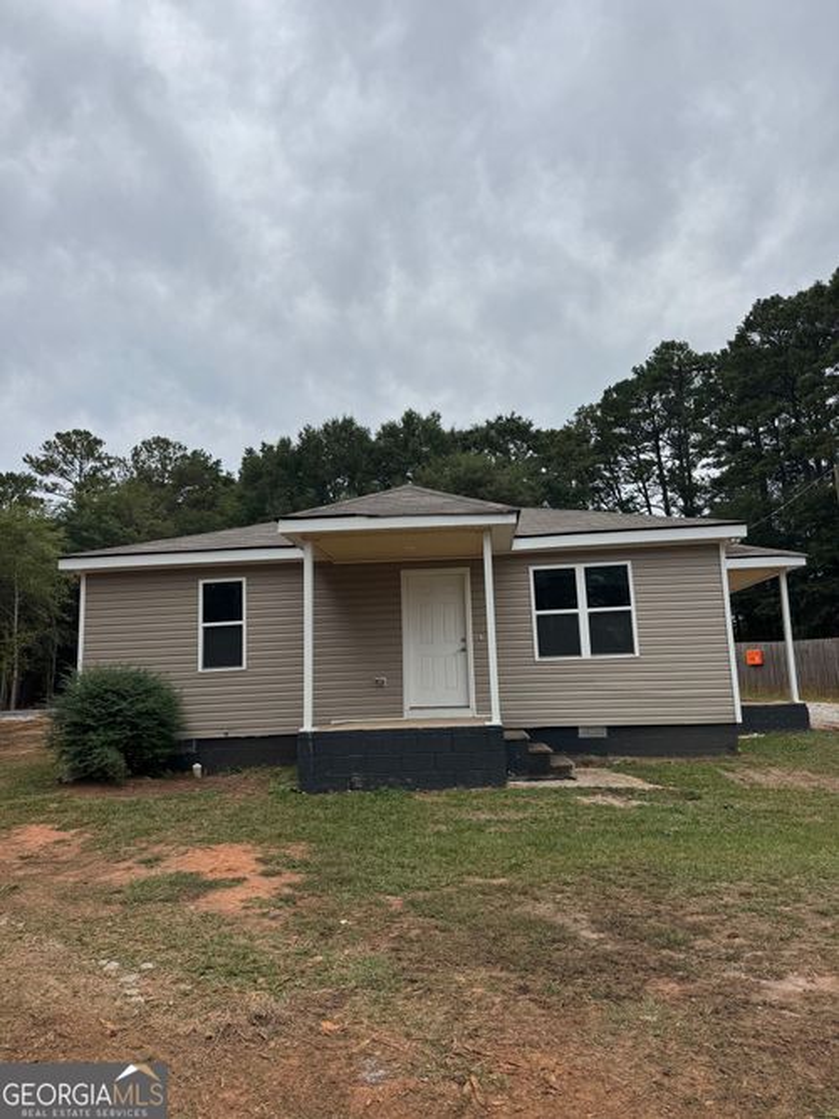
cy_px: 560
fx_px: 776
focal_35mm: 24
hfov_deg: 56.8
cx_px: 420
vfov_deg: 71.6
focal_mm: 6.76
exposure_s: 1/4950
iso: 80
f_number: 1.78
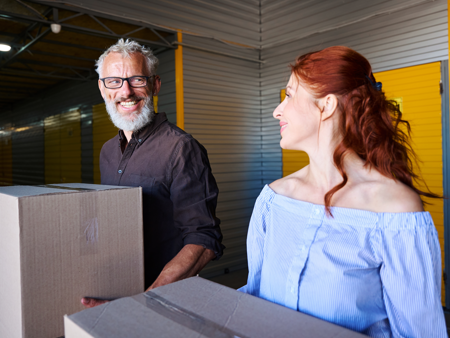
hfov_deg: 59.4
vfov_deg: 46.7
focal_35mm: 30
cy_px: 152
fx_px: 390
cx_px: 272
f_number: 2.8
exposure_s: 1/250
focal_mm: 24
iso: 500
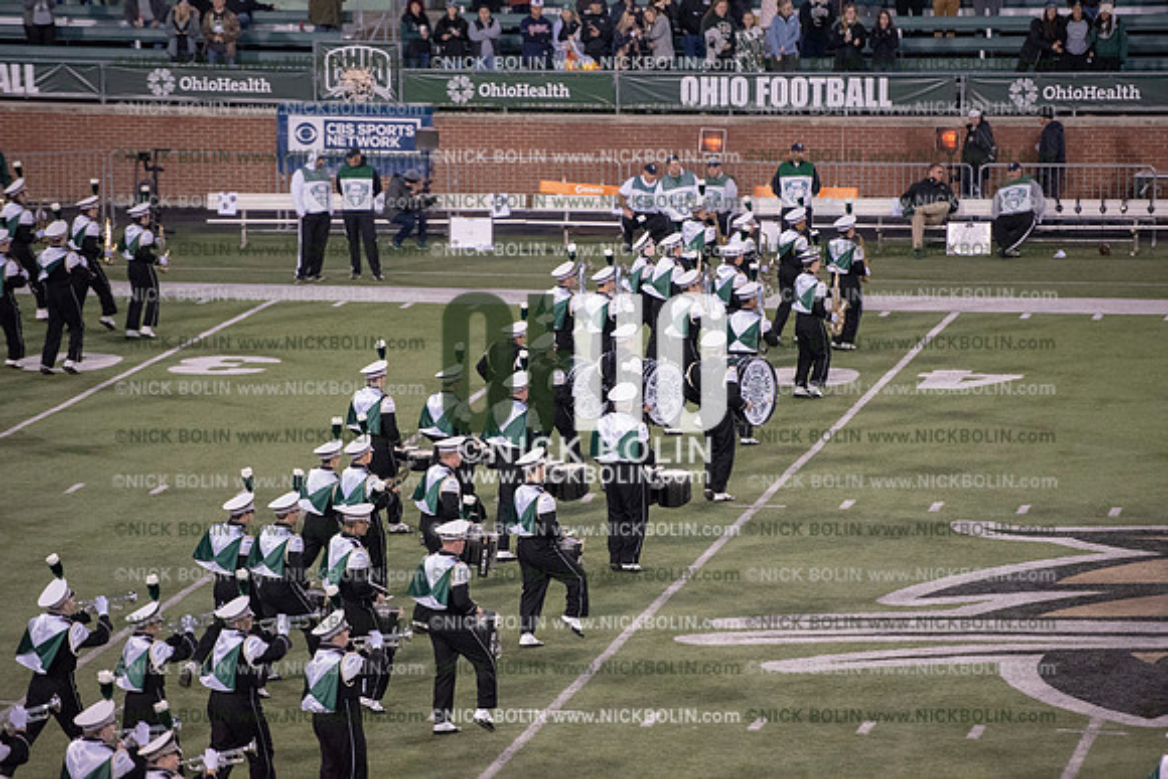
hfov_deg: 10.3
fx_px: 6490
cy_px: 390
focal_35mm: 200
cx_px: 584
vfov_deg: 6.9
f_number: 3.2
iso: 5000
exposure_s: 1/1250
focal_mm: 200
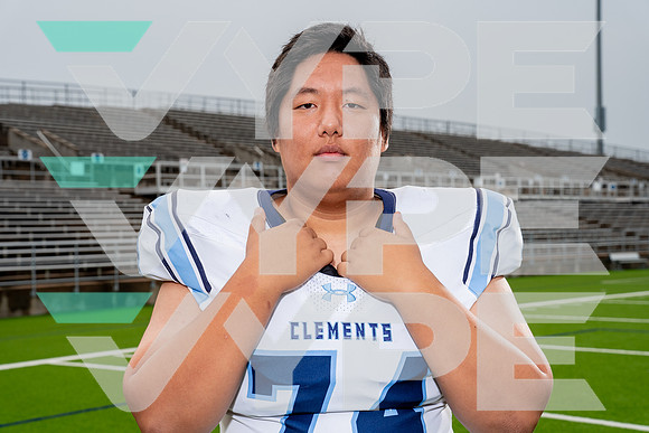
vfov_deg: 24.6
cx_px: 324
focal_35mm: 55
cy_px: 216
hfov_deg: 36.2
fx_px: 992
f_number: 7.1
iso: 160
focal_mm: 55
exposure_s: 1/250
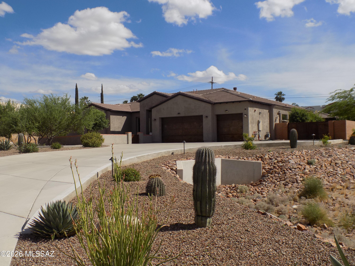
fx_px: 379
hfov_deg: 50.1
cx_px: 178
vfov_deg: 38.7
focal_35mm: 37
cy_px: 133
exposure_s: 1/160
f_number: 11.2
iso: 80
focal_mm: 6.6
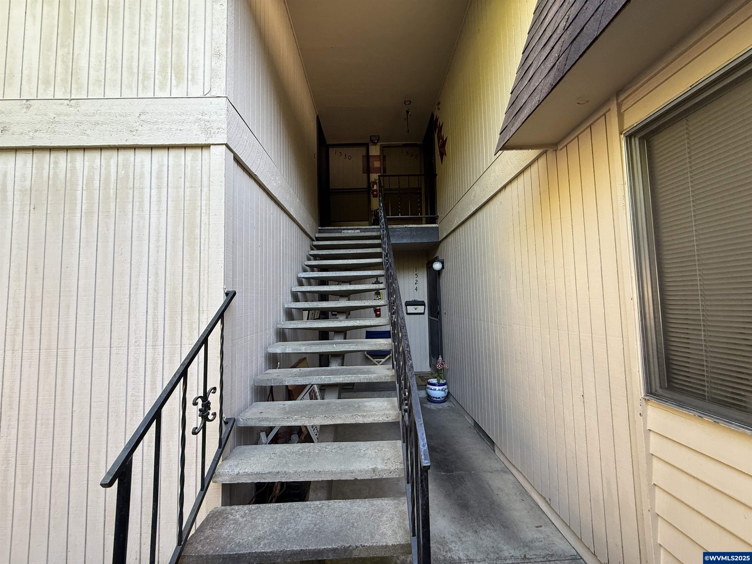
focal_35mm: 14
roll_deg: +1.2
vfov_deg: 85.7
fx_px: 304
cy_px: 282
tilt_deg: +4.1
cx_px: 376
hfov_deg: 102.1
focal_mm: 2.22
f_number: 2.2
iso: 250
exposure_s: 1/99
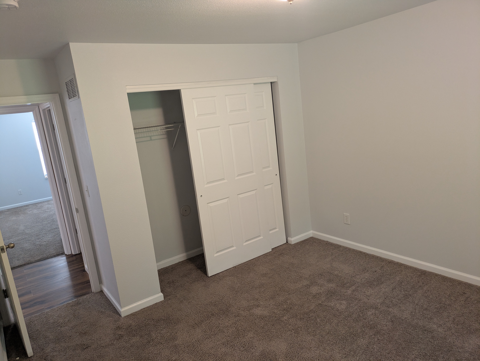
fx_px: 347
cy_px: 180
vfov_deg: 54.9
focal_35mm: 25
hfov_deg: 69.4
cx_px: 240
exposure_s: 1/40
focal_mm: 5.43
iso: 273
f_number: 1.89
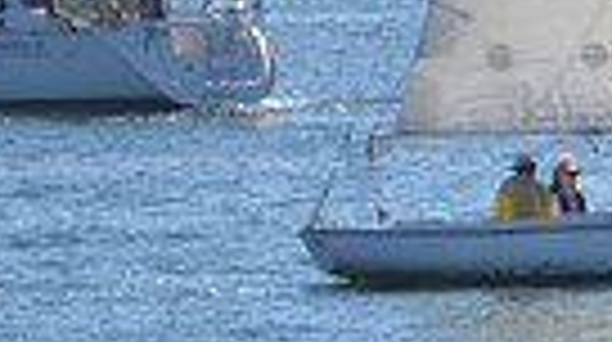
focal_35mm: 1276
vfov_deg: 0.9
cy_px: 549
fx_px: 20674
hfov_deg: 1.7
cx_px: 738
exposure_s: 1/500
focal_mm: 190
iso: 100
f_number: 5.6
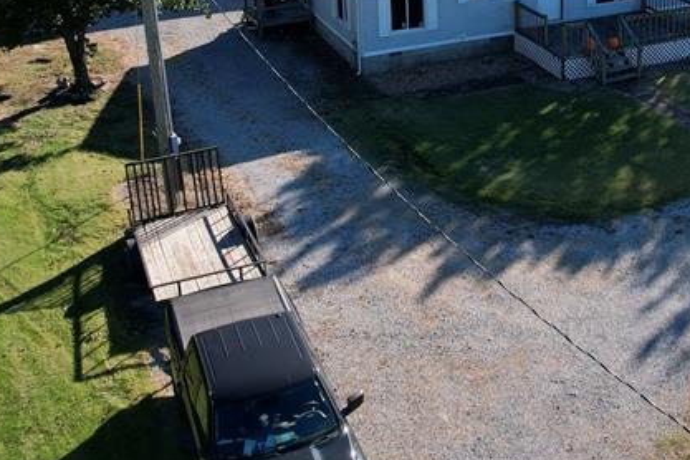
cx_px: 508
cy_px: -15
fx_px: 1035
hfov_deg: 36.1
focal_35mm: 54
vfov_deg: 23.8
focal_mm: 8.38
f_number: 2.8
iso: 100
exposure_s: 1/1600
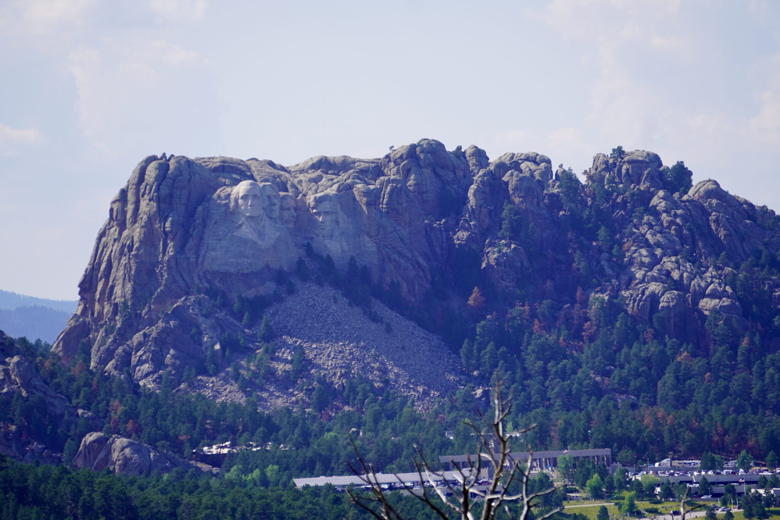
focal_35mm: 309
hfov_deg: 6.7
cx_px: 390
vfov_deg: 4.4
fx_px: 6694
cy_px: 260
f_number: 7.1
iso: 100
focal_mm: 206
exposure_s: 1/400
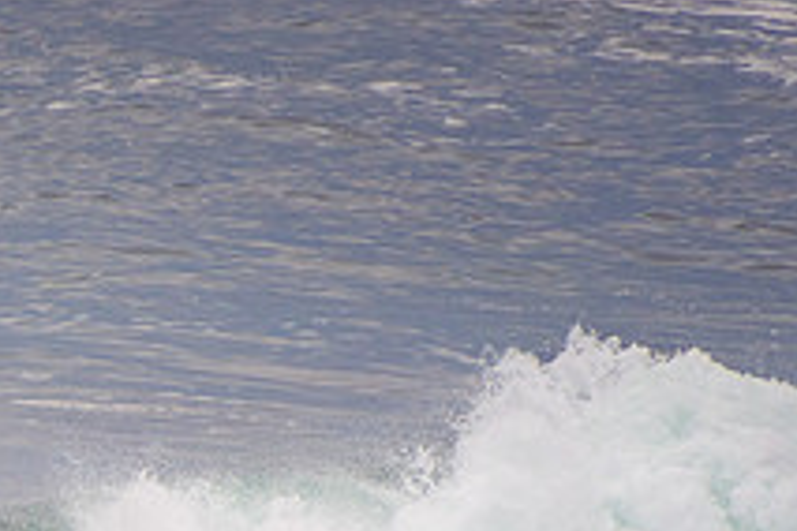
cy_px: 720
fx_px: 36106
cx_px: -180
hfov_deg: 1.3
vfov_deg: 0.8
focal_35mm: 1631
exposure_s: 1/800
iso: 560
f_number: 5.6
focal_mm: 400
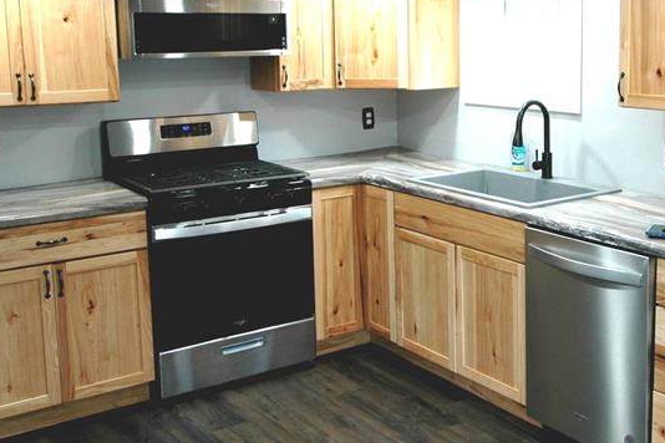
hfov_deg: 42.0
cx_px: 461
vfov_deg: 29.0
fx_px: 850
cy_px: 148
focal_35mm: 46
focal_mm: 16
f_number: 3.5
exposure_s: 1/40
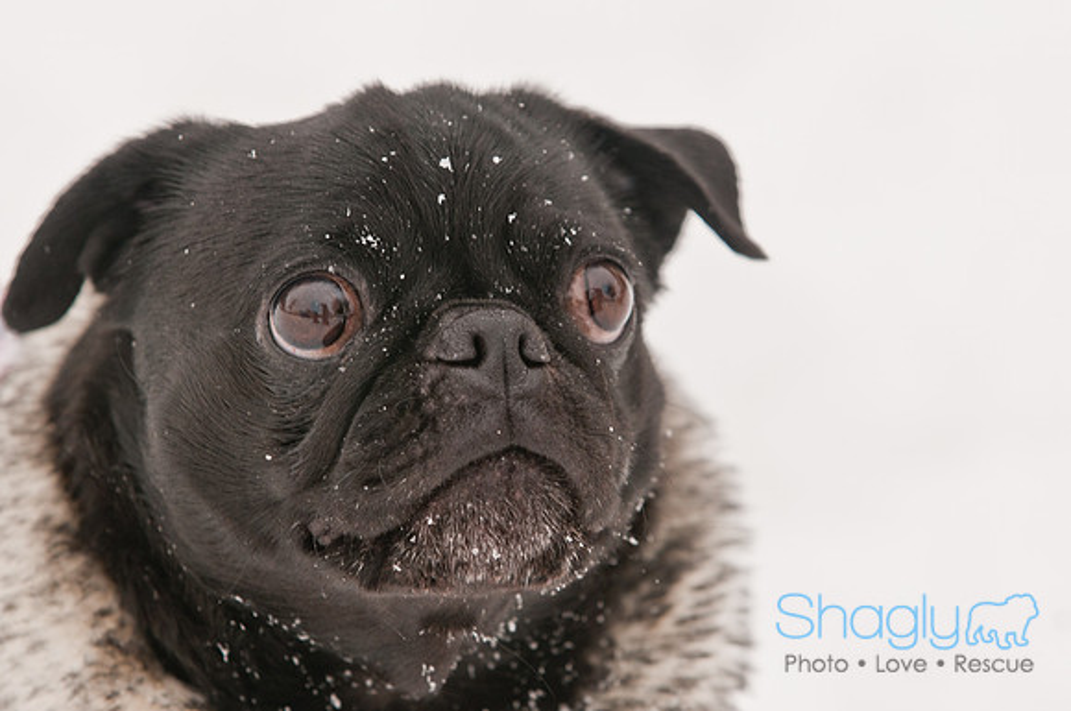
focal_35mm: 232
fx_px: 6907
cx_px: 536
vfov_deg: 5.9
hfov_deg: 8.9
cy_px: 356
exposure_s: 1/640
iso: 200
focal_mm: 155
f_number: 5.6
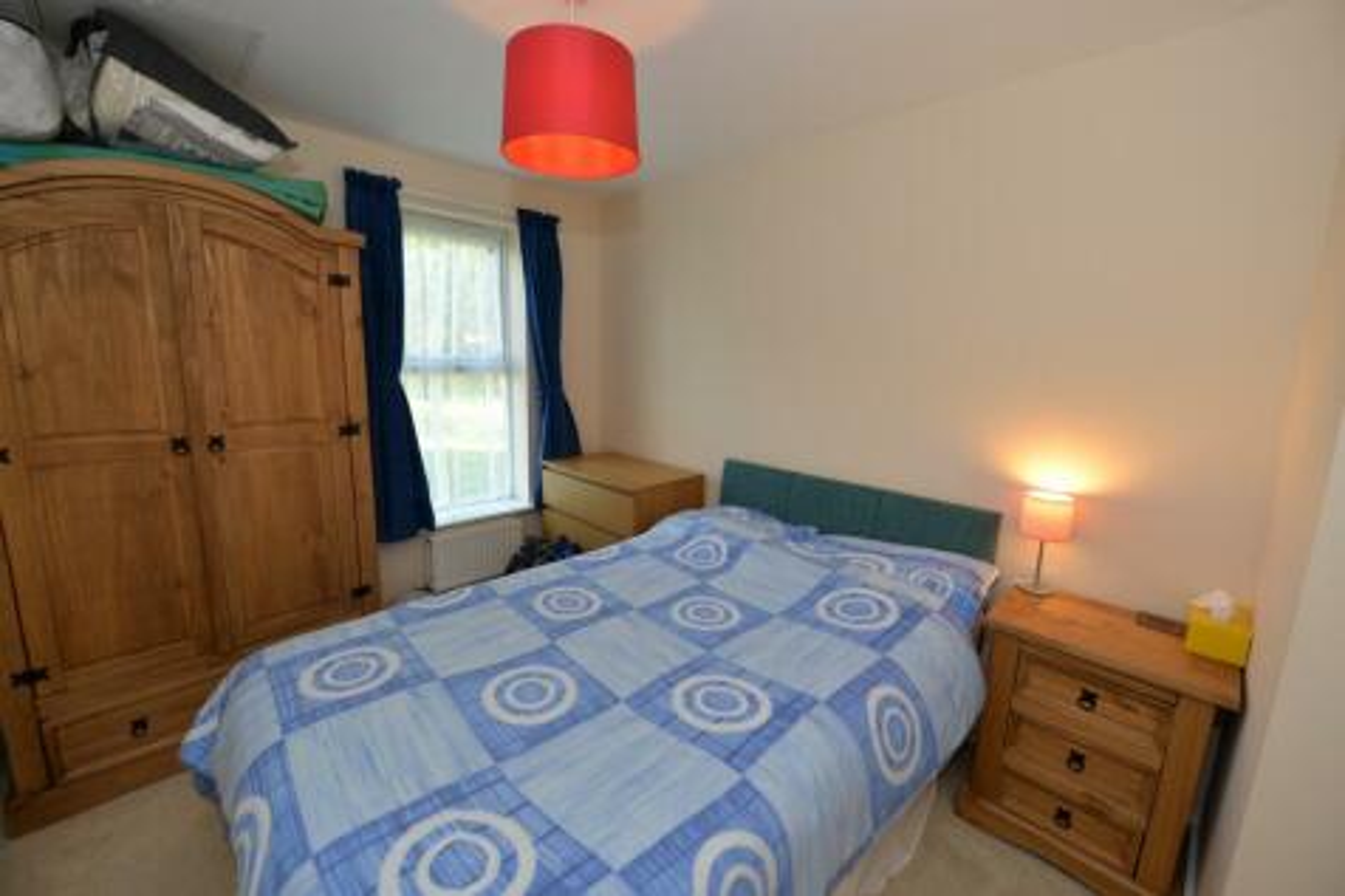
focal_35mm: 14
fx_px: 523
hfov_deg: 104.3
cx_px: 672
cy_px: 448
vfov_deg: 81.2
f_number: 4
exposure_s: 1/60
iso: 250
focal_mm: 14
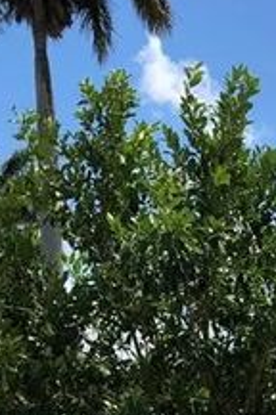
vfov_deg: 22.6
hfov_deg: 15.1
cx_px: 355
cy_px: 428
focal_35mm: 86
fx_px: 992
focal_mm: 3.99
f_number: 1.8
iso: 20
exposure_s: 1/2404
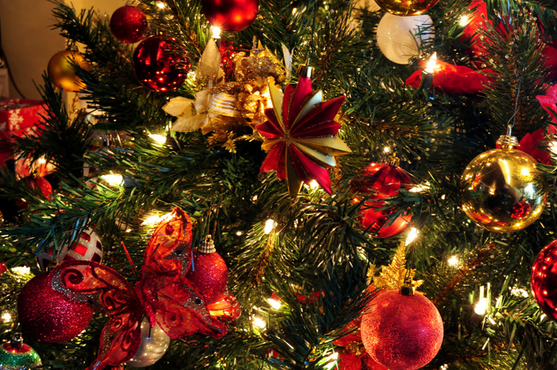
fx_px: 618
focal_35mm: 40
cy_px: 208
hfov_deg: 48.5
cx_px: 287
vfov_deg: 33.3
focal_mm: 35
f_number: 13
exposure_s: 2
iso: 250
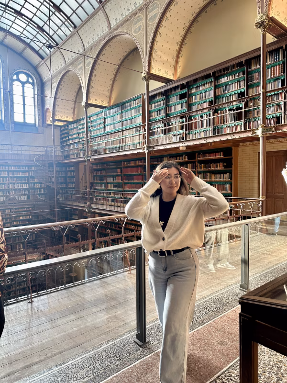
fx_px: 265
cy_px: 192
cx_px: 144
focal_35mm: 24
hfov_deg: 56.8
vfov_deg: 71.6
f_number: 1.78
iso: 200
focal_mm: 6.86
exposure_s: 1/100
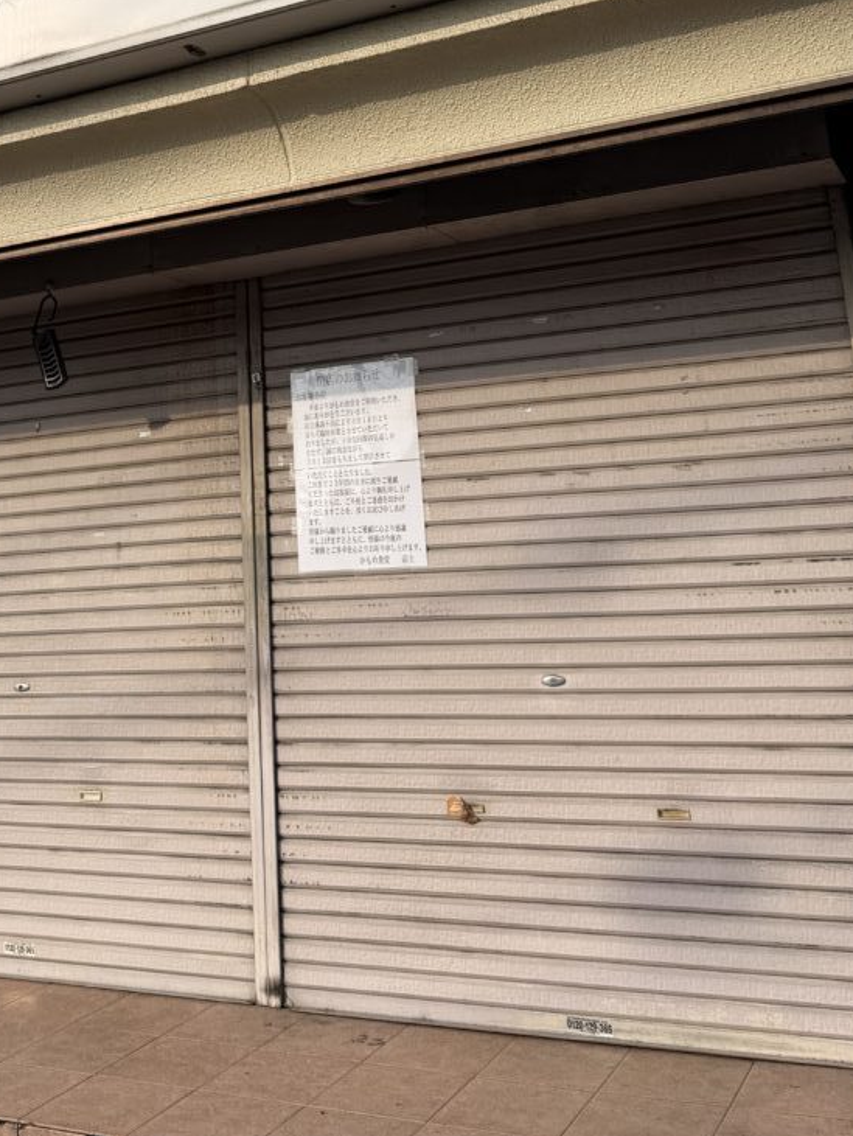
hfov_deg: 34.0
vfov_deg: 42.3
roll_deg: +2.1
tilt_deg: +16.0
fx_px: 1379
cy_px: 190
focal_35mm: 42
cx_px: 278
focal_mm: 6.76
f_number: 1.78
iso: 80
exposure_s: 1/4405
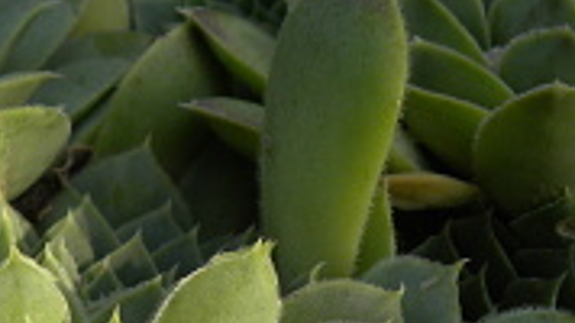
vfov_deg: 10.8
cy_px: 449
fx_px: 1661
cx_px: 120
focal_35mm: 109
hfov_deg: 19.4
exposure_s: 1/320
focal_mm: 6.6
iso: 100
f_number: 3.5
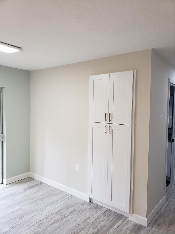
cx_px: 88
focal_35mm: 26
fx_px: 175
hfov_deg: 53.1
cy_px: 117
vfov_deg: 67.3
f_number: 2.4
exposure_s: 1/60
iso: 160
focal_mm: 4.3
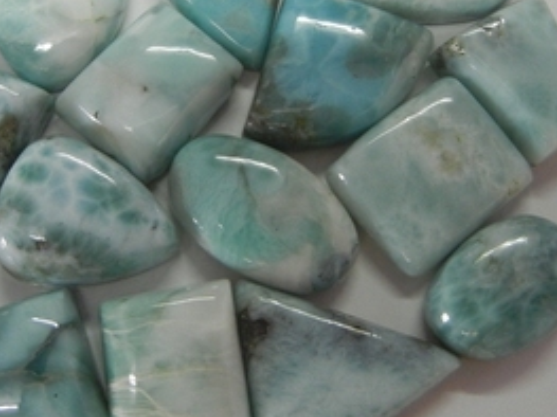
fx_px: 917
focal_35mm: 57
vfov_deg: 25.4
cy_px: 115
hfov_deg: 33.6
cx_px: 208
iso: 400
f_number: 3.5
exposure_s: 1/32.1
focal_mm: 5.4
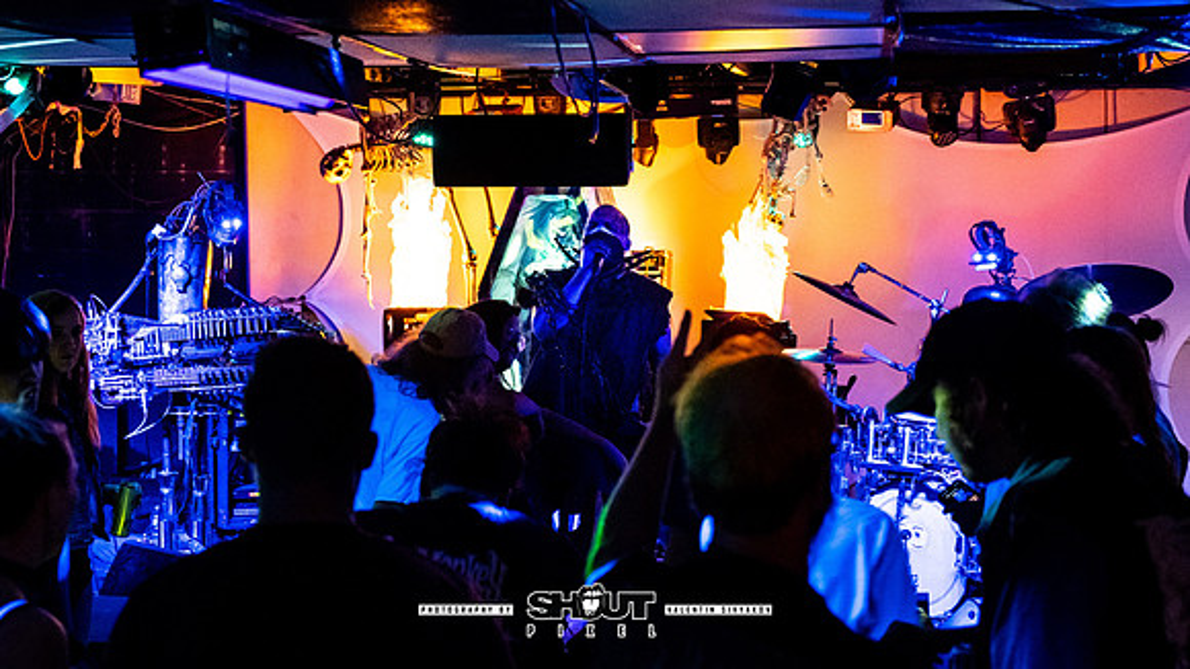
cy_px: 303
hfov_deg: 31.7
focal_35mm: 66
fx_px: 2083
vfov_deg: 18.2
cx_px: 438
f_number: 2.8
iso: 3200
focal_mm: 41.4
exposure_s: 1/200
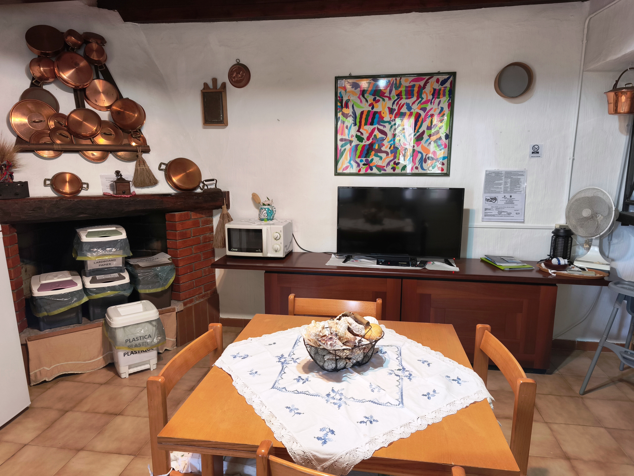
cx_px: 317
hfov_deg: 73.9
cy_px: 238
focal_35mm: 23
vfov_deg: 58.9
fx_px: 421
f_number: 1.7
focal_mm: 5.35
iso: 320
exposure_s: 1/50
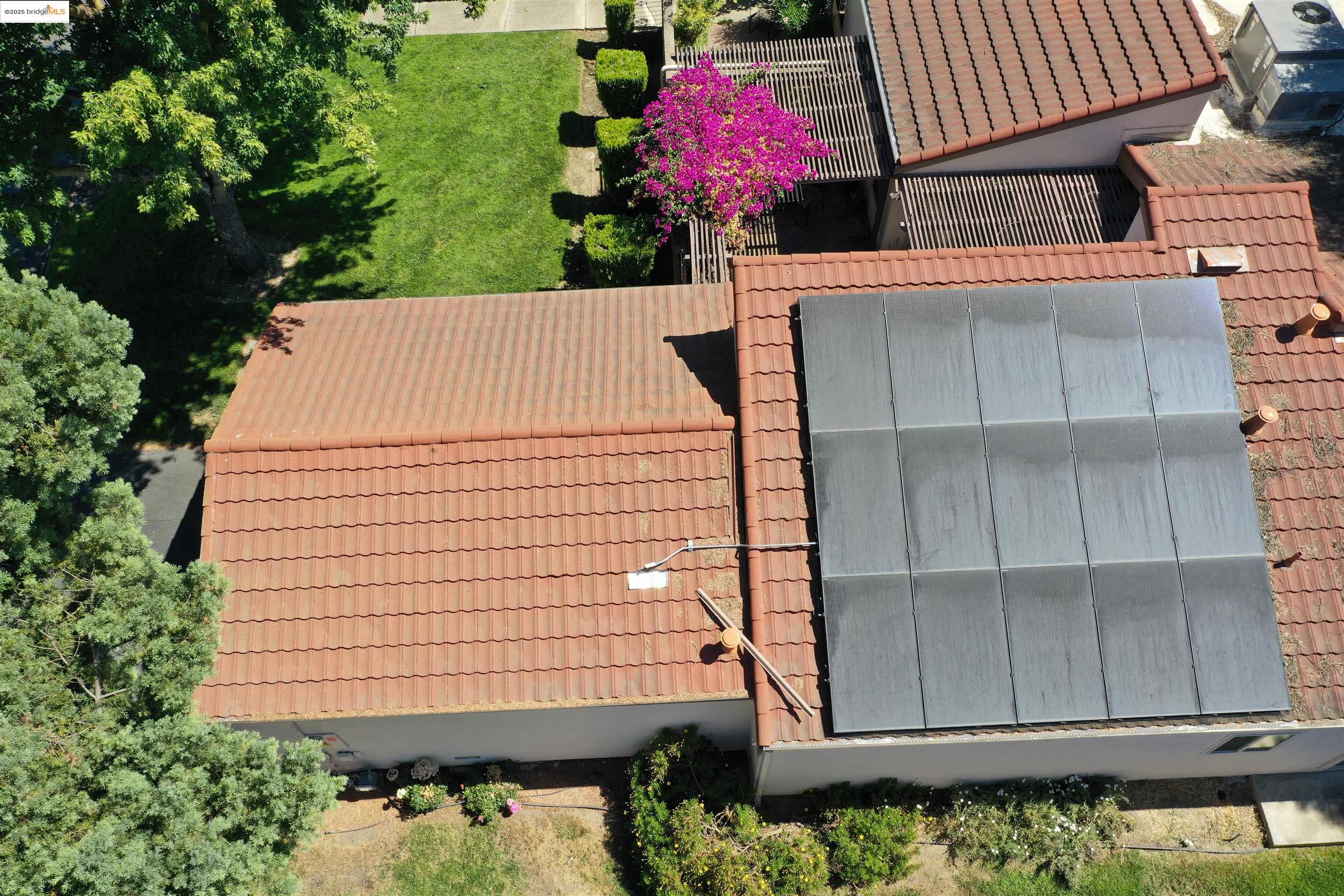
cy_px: 448
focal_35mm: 28
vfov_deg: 46.4
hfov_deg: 65.5
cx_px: 672
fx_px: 1045
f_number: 5.6
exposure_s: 1/320
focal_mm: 10.26
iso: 100
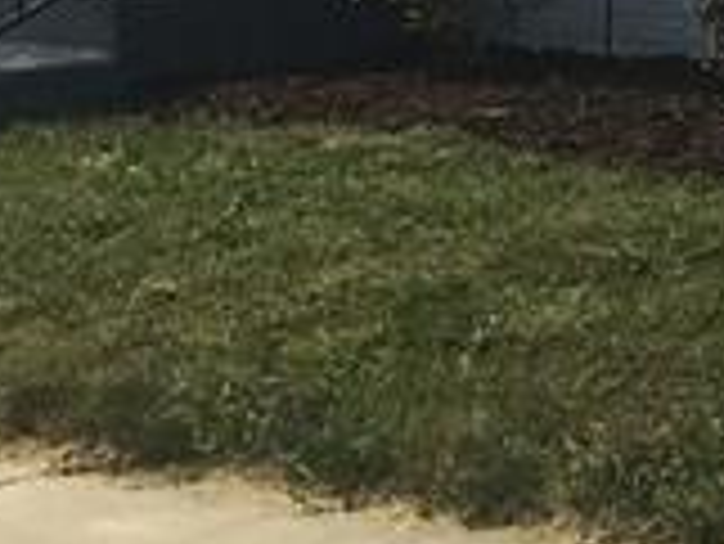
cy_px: -661
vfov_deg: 7.6
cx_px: 1655
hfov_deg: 9.7
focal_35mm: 184
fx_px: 3851
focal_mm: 4.15
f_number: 2.2
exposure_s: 1/2959
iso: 25
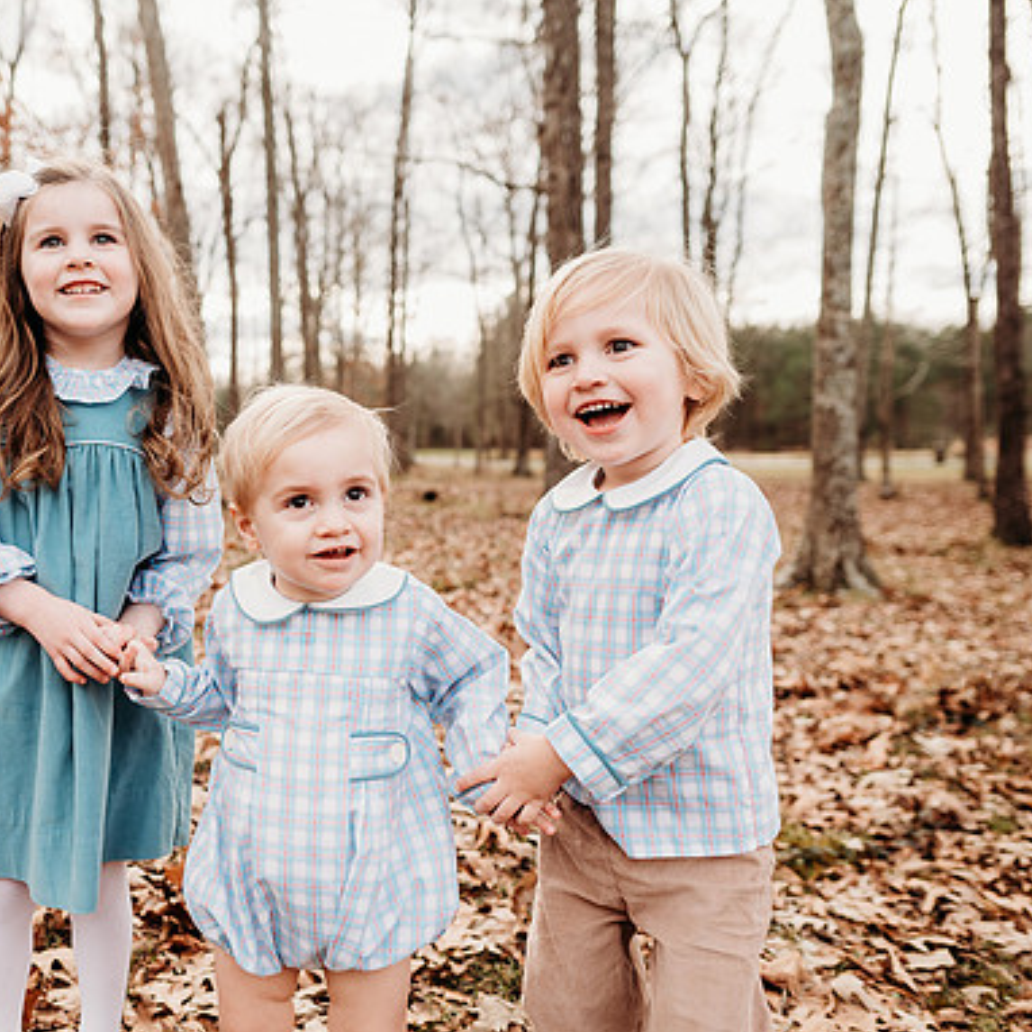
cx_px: 311
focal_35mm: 31
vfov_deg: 52.5
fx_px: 1046
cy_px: 517
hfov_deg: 51.1
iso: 100
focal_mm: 24
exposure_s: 1/250
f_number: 3.2
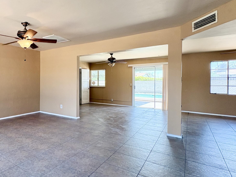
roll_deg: +0.1
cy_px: 83
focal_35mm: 23
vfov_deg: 58.8
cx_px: 56
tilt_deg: +0.4
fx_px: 157
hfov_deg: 68.6
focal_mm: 2.22
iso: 125
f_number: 2.2
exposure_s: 1/120
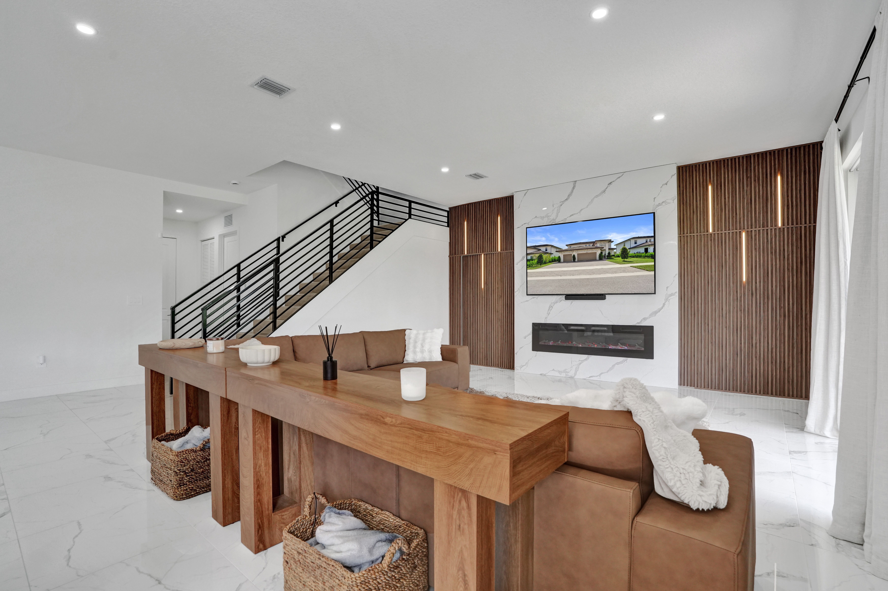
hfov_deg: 96.8
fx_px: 394
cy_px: 296
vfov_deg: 73.7
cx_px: 444
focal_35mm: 16
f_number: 7.1
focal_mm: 16
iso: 1600
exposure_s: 1/250
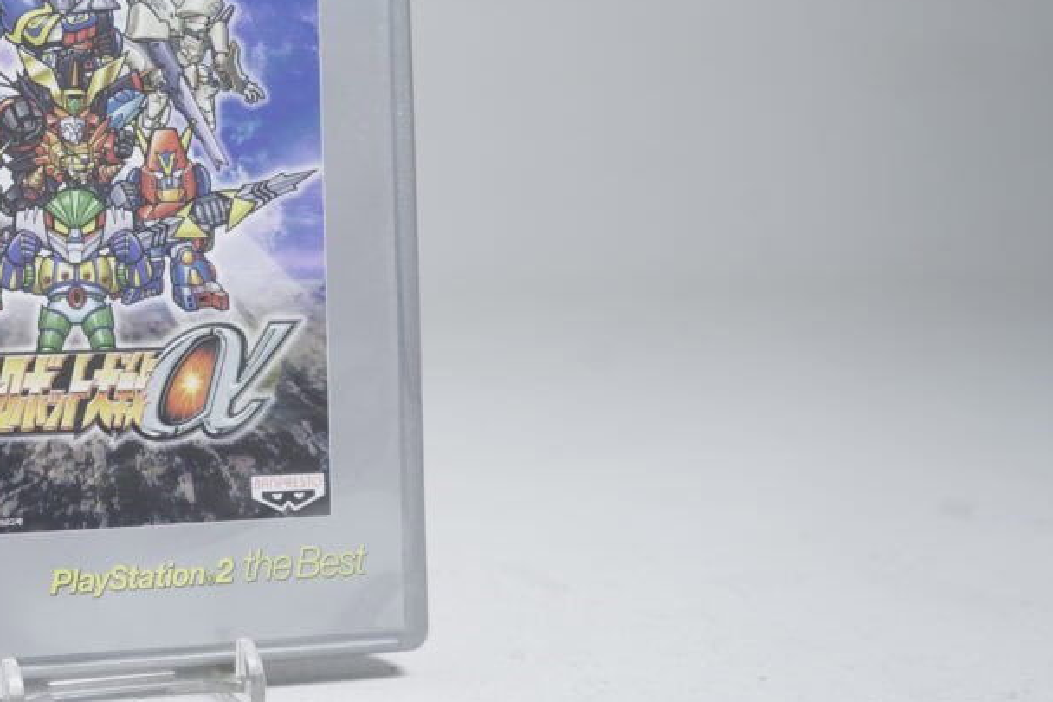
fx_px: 2135
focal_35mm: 73
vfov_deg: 18.5
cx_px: 78
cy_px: 154
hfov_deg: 26.6
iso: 640
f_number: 5.6
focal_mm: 37
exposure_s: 1/25
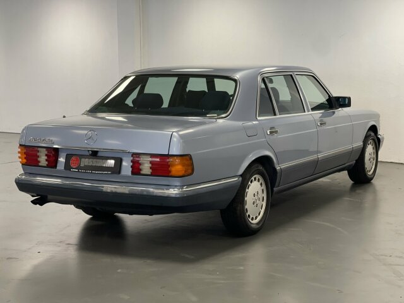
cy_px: 152
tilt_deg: -5.7
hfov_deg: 30.3
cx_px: 202
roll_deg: +0.2
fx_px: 747
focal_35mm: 64
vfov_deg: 22.9
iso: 250
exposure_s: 1/106
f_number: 2.2
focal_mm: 7.5
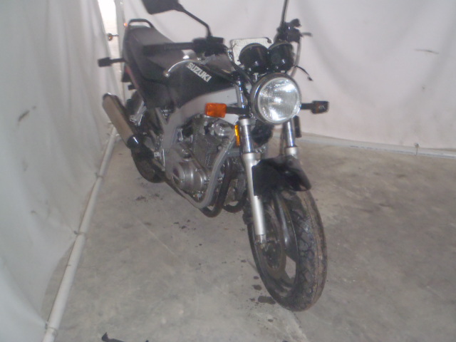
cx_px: 228
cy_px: 171
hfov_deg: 44.8
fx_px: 553
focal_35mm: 42
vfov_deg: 34.3
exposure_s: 1/40
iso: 500
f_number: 4.3
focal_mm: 7.57
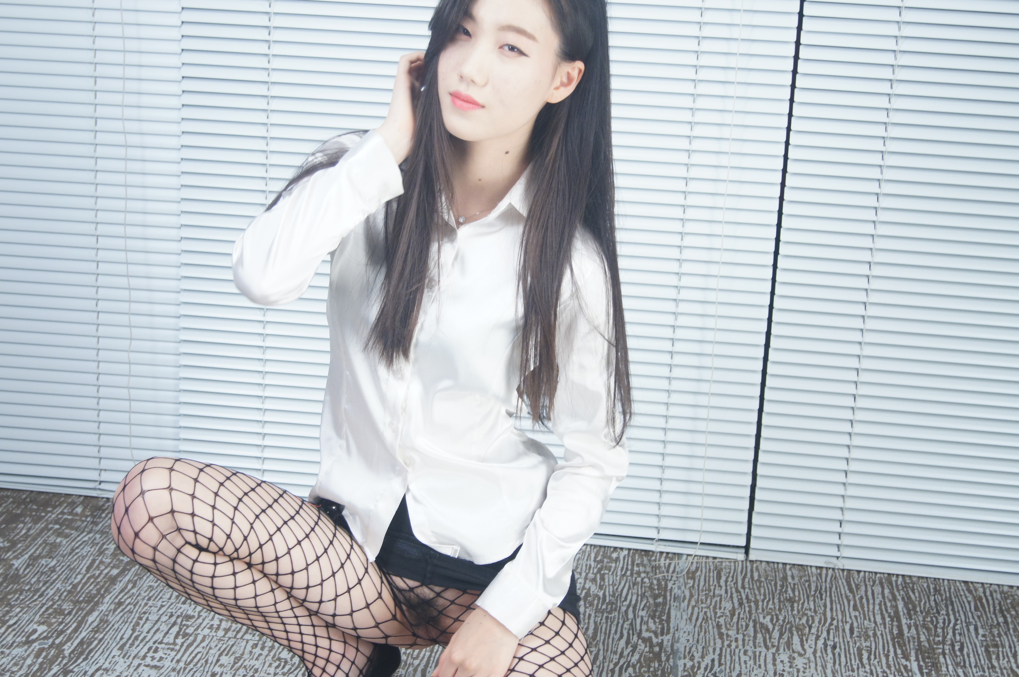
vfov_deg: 22.6
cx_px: 510
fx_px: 1697
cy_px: 338
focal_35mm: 60
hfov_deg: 33.4
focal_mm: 40
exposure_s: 1/125
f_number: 5.6
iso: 800
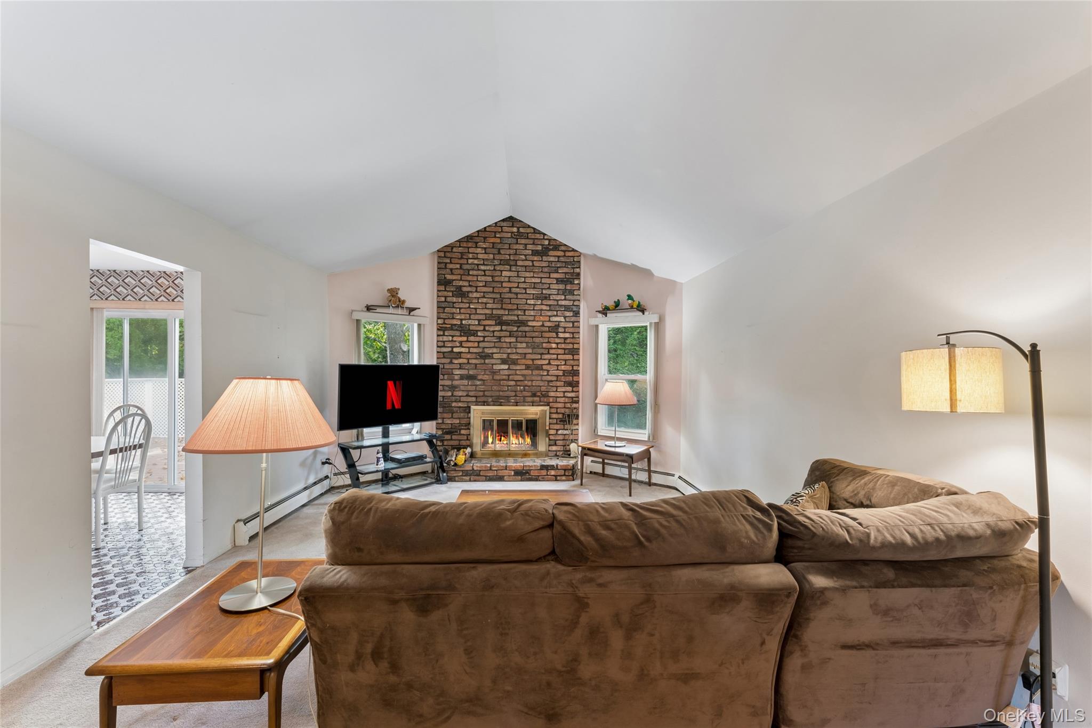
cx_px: 546
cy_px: 364
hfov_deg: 104.3
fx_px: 425
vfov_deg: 81.2
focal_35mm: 14
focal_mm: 14
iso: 400
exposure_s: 1/2
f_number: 13
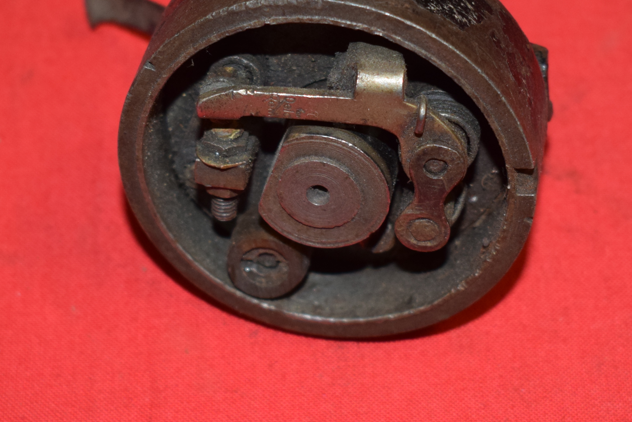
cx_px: 326
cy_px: 173
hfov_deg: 17.2
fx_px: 2089
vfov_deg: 11.5
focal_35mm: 119
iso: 640
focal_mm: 38
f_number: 5
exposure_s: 1/125
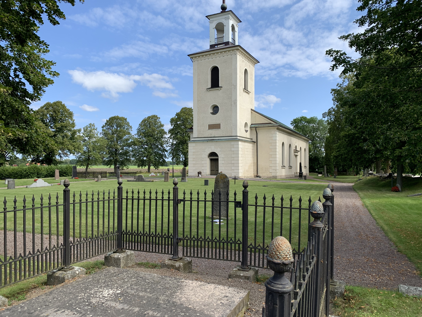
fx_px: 317
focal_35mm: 26
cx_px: 211
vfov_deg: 53.1
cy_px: 158
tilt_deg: +1.1
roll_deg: -0.6
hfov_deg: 67.3
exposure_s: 1/1718
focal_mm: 4.25
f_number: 1.8
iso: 25
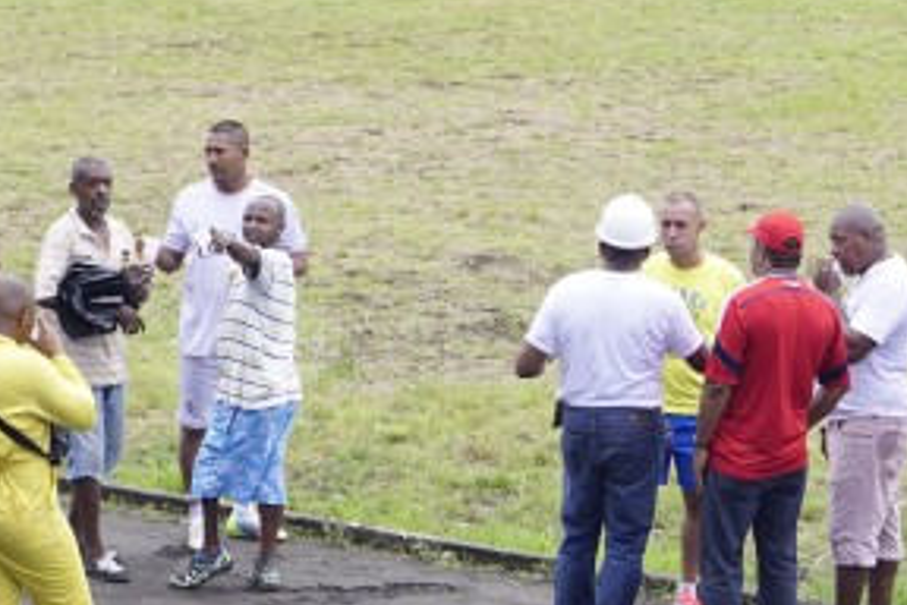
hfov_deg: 9.9
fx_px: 5240
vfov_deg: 6.6
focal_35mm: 208
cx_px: 746
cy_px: 342
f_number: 6.3
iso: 125
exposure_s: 1/160
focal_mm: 50
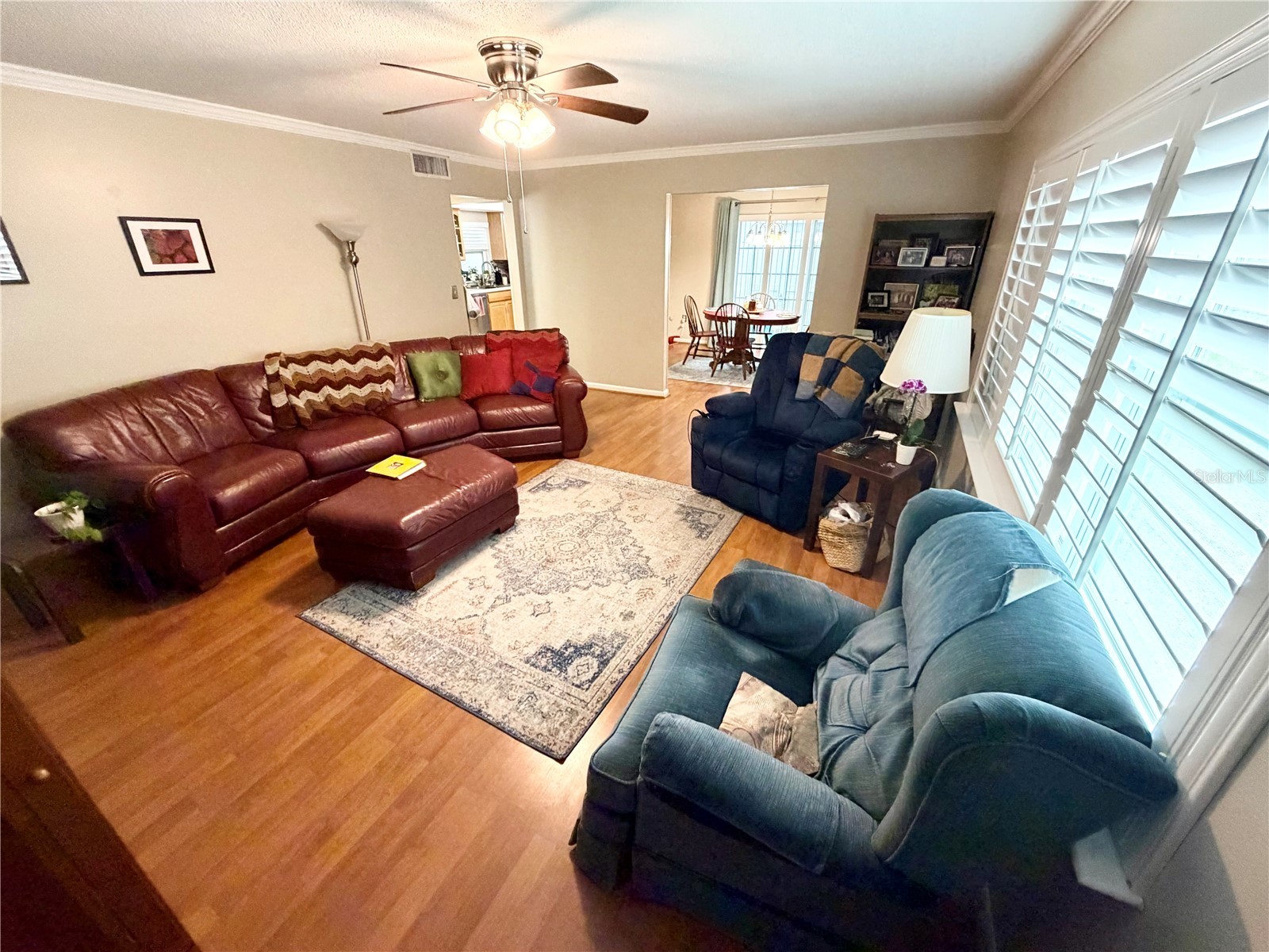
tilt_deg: -25.9
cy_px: 476
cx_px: 634
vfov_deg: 85.7
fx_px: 513
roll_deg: +0.5
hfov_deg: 102.1
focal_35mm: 14
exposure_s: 1/60
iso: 500
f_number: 2.2
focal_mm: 2.22
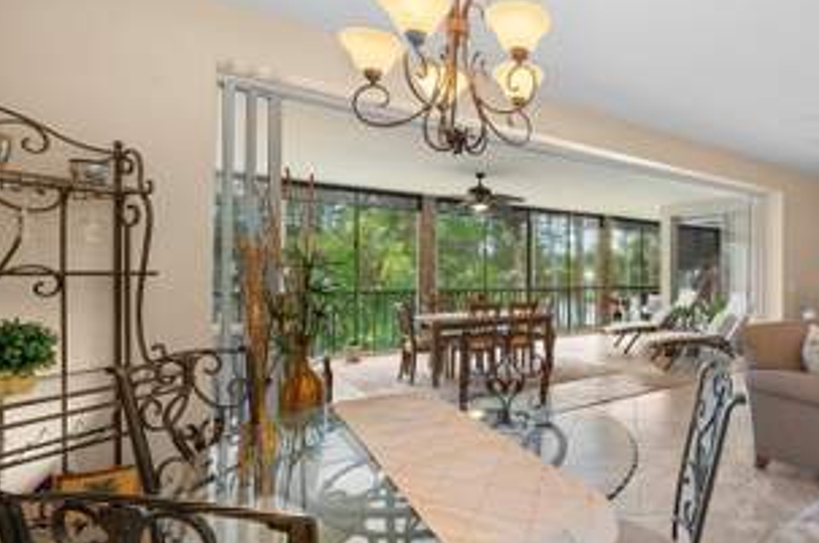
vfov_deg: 64.3
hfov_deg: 82.1
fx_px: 432
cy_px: 290
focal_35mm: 19
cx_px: 584
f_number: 8
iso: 100
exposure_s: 2.5
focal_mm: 12
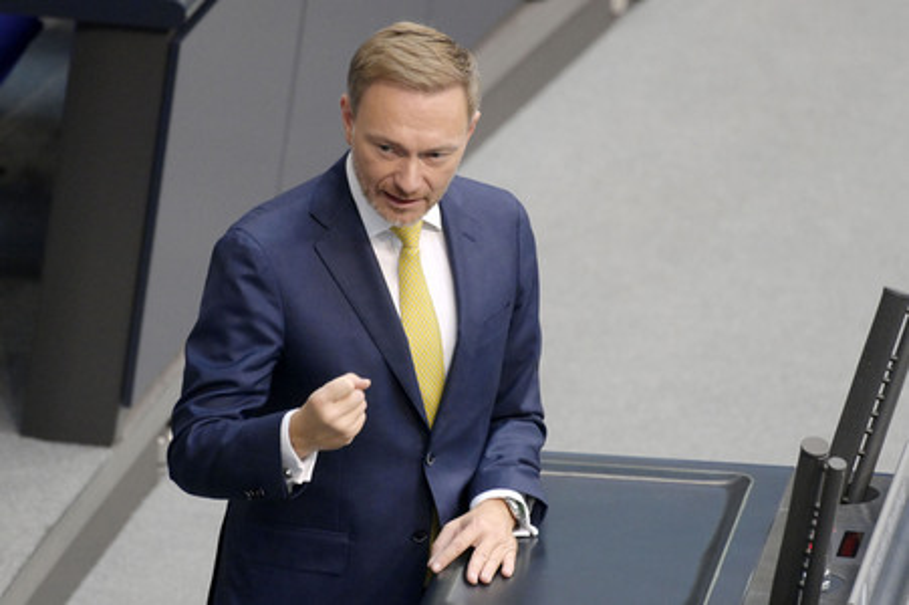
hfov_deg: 4.1
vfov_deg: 2.7
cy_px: 302
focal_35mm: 500
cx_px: 454
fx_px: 12615
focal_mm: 500
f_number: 6.3
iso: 8000
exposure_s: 1/320
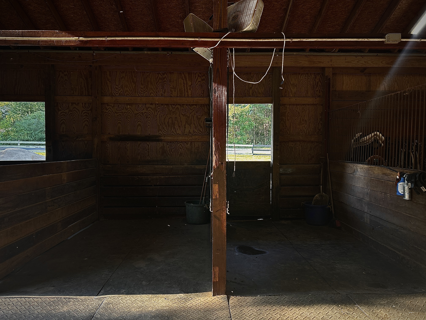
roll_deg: +0.0
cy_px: 160
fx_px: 320
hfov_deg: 67.3
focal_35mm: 26
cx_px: 213
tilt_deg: -0.8
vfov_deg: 53.1
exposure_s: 1/121
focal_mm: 5.7
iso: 100
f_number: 1.5
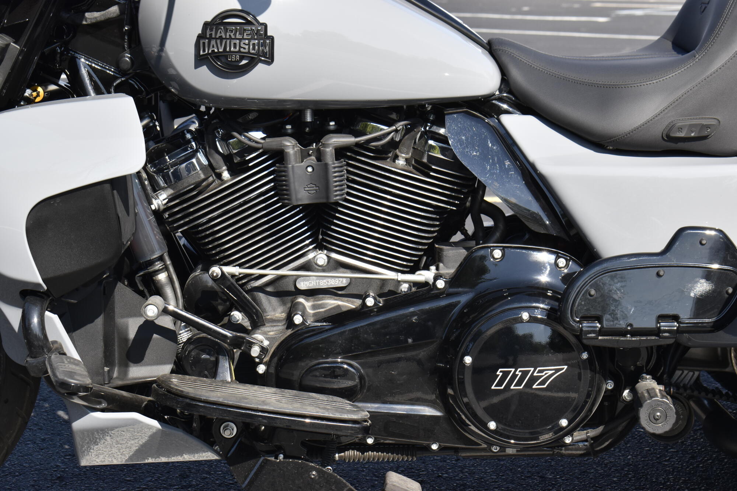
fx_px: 1689
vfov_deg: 16.6
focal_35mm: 82
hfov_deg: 24.6
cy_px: 246
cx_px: 368
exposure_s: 1/320
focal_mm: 55
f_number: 9
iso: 400
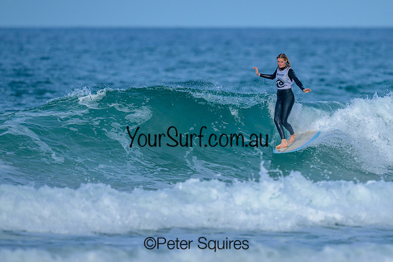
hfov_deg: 1.9
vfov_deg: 1.3
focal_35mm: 1100
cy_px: 120
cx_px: 269
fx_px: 12010
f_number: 6.3
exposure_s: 1/2000
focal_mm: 800
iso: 280
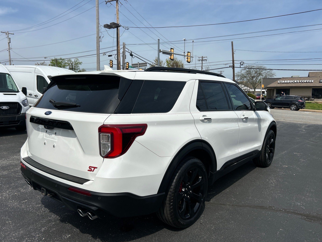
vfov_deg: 53.1
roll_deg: +0.2
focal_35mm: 26
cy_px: 121
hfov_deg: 67.3
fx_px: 242
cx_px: 161
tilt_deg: -6.5
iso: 50
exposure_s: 1/10309
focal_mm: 5.7
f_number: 1.5
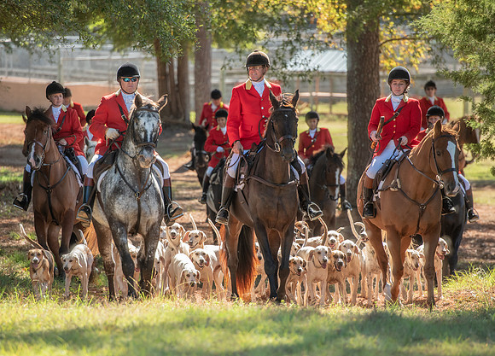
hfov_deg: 8.3
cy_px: 204
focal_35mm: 242
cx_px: 227
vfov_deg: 6.0
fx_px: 3405
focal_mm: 200
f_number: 4
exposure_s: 1/320
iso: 280
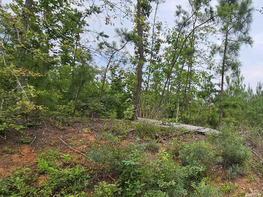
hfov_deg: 54.0
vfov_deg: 50.9
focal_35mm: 27
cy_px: 121
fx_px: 205
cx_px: 251
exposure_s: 1/1387
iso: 50
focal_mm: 2.2
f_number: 2.2
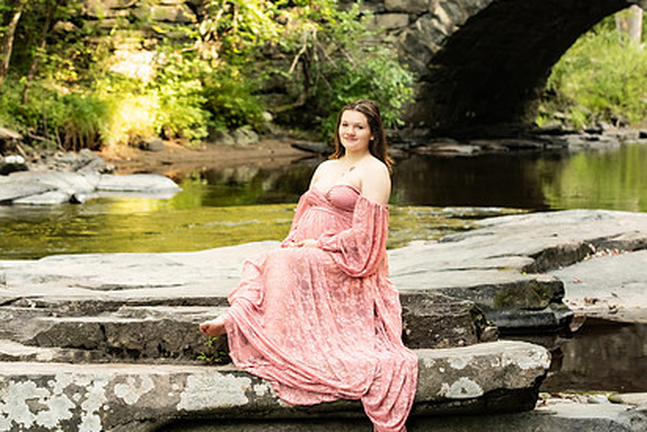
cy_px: 200
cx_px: 243
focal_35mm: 121
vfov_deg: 11.3
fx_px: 2175
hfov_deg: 16.9
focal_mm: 86
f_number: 4.5
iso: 1250
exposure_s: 1/320
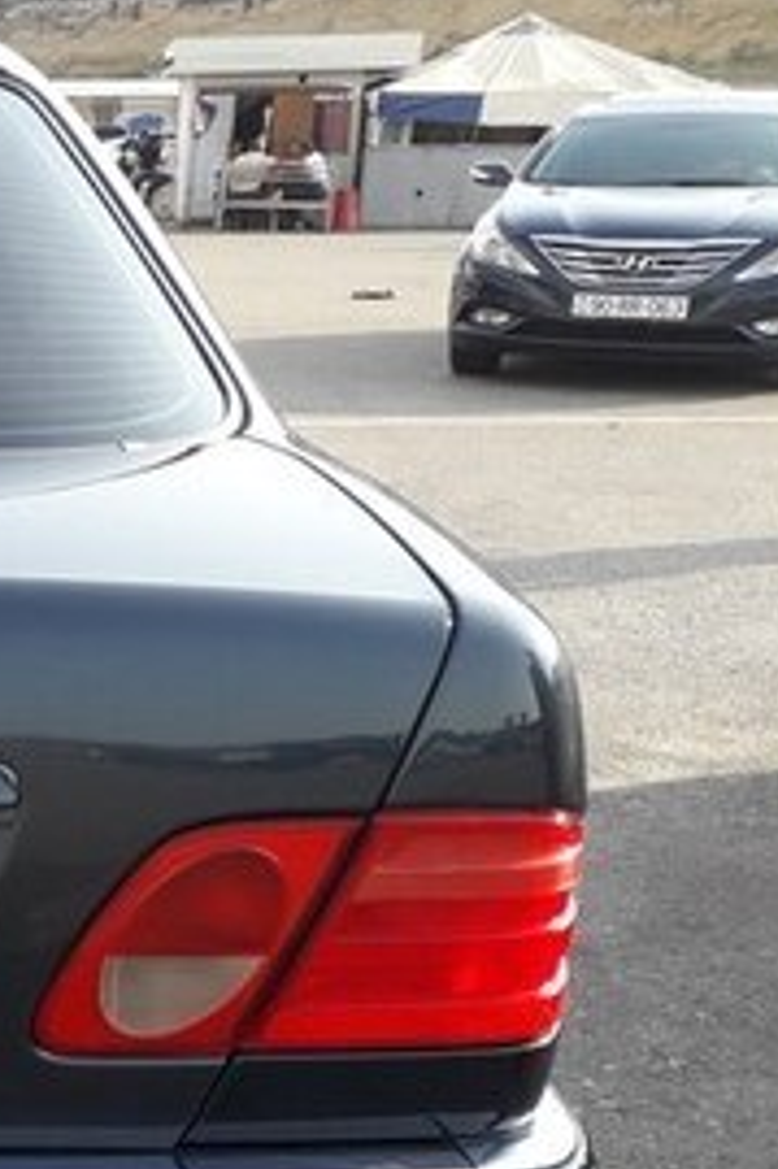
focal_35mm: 69
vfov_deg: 28.9
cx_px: -513
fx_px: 2239
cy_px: 841
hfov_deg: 17.1
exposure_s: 1/392
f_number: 1.9
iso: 40
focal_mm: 3.6
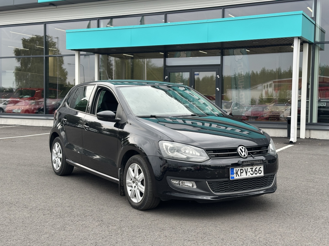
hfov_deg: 39.7
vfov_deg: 30.3
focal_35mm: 48
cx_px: 164
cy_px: 123
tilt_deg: -1.4
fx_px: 456
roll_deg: +0.0
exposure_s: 1/371
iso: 64
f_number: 1.78
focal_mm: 6.86
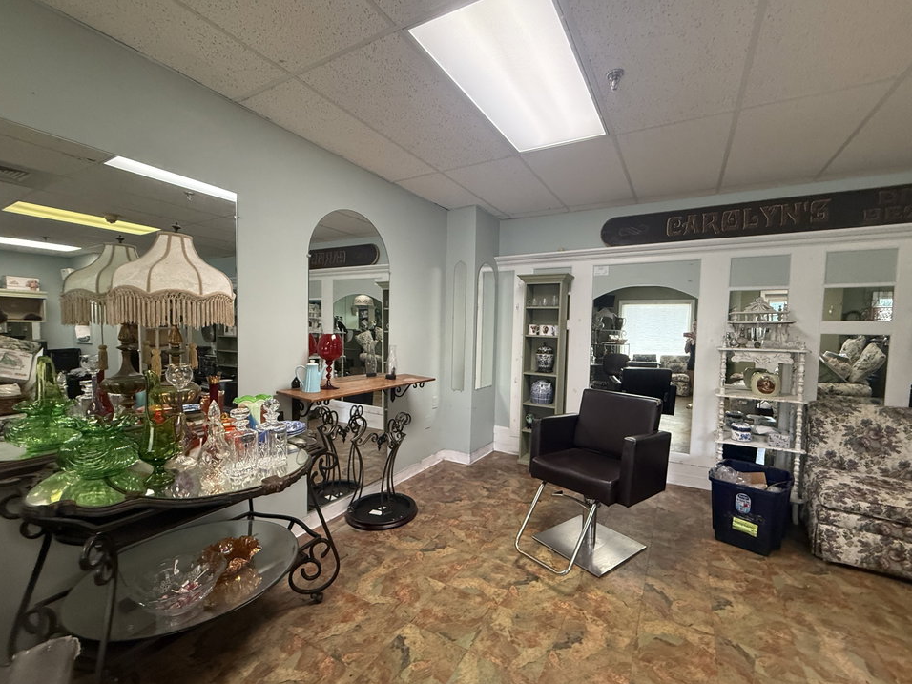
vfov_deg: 81.7
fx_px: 395
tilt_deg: -2.8
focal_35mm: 15
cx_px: 477
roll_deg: -0.8
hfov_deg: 98.1
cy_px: 349
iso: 400
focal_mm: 2.22
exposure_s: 1/120
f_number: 2.2
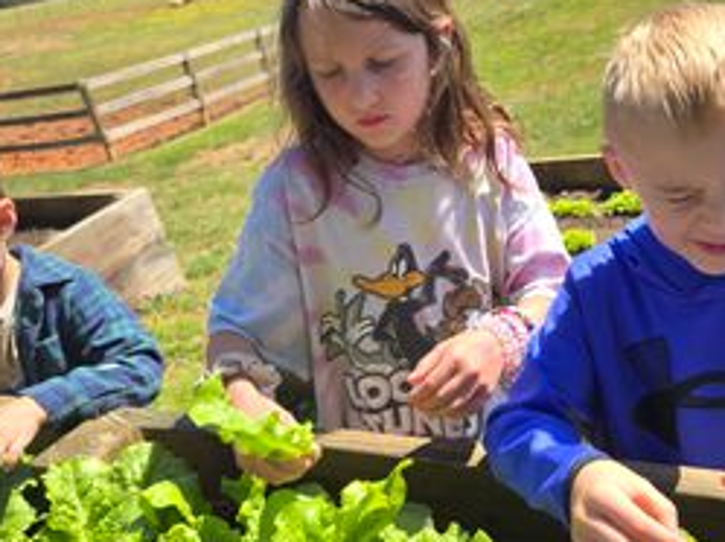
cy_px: 262
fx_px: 774
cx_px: 478
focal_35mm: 37
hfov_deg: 49.4
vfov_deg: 38.6
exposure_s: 1/909
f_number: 1.8
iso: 25
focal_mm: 5.4
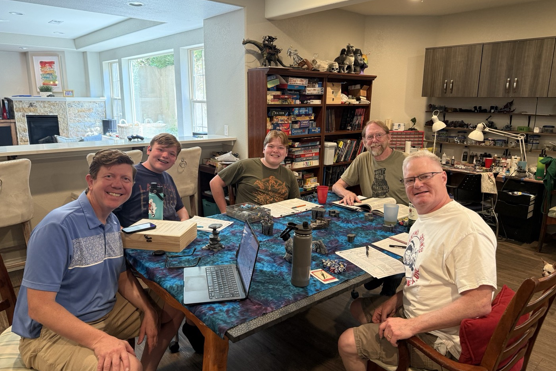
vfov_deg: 51.3
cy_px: 183
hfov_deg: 71.5
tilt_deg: -12.1
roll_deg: -0.5
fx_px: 386
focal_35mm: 25
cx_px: 278
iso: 250
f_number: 1.78
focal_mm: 6.76
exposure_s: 1/60
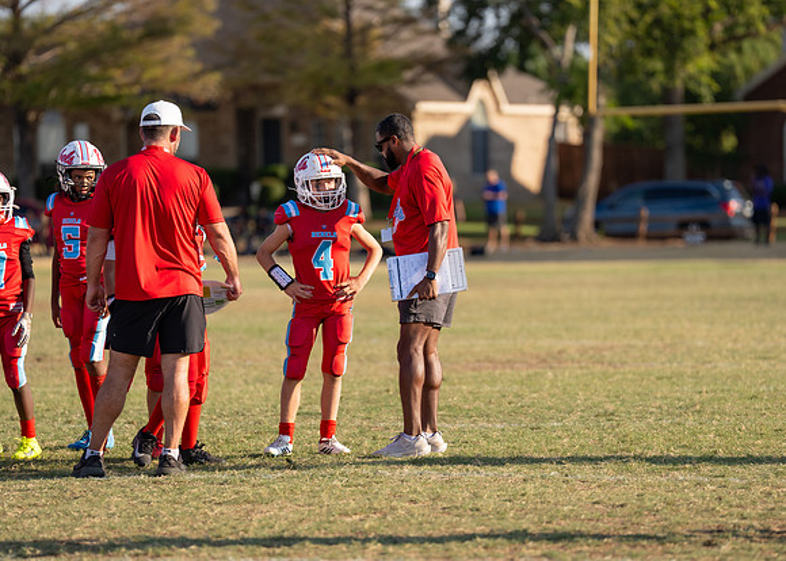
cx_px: 422
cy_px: 281
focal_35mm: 219
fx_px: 4891
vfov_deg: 6.6
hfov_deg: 9.2
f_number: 3.2
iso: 125
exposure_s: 1/1250
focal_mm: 200
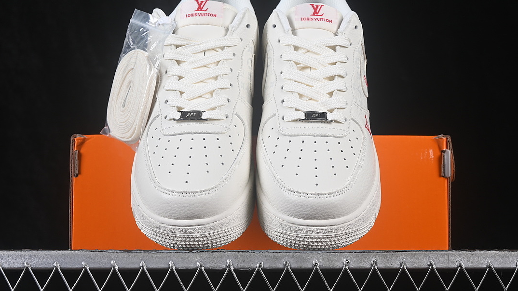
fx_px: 1085
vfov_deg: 15.3
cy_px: 142
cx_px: 259
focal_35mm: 79
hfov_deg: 26.9
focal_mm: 50
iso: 160
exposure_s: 1/80
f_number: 8
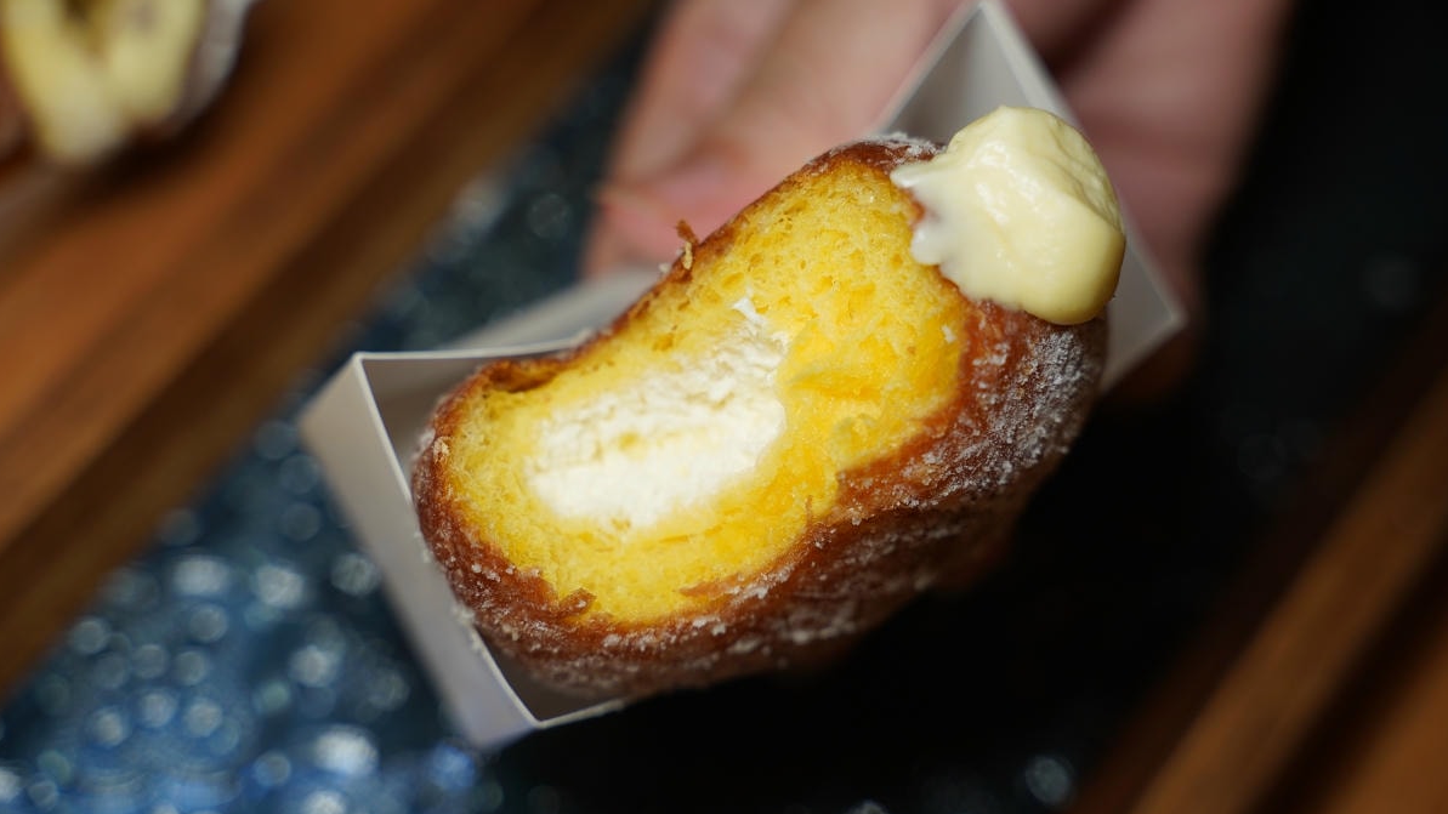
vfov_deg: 15.3
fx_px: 3033
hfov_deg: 26.9
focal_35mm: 79
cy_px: 398
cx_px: 725
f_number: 4
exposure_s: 1/80
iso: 160
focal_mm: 75
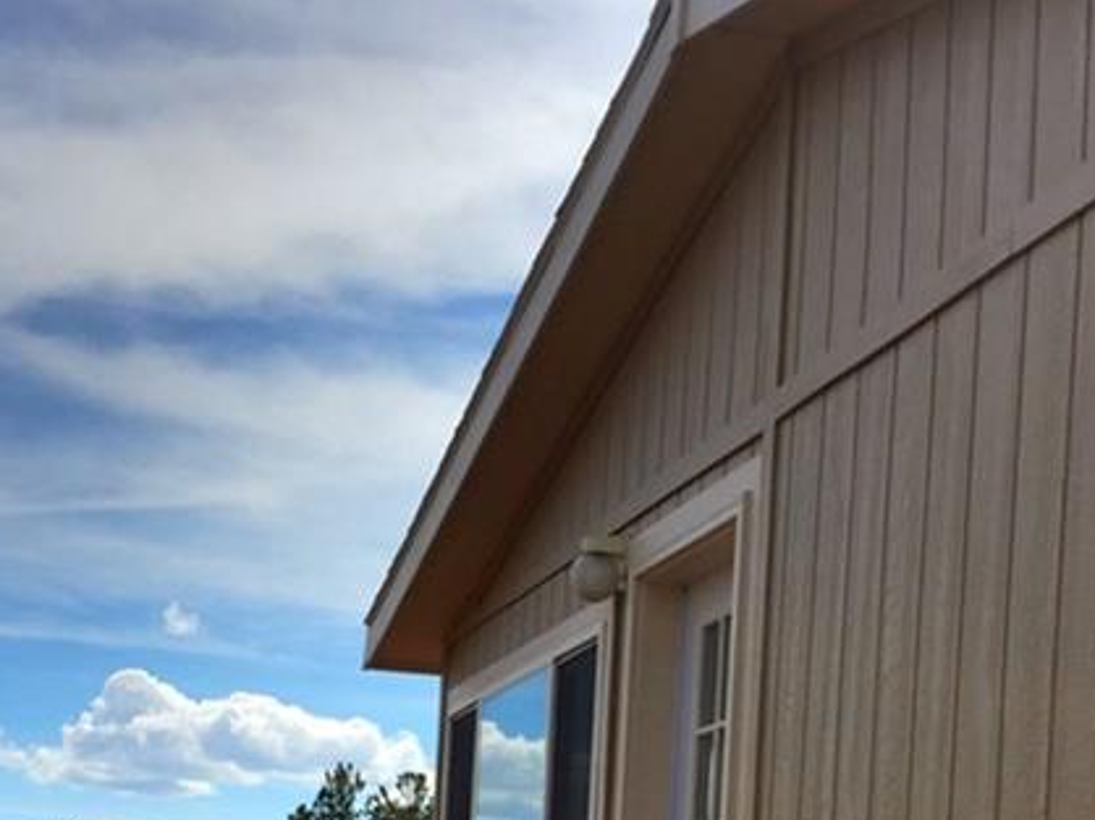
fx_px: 2245
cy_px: 917
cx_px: 566
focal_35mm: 71
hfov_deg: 27.4
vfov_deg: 19.7
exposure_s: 1/13333
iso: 32
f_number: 2.2
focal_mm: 4.15
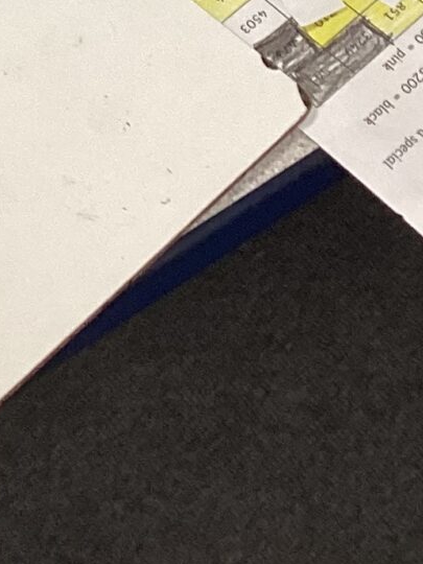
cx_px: -179
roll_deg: +9.8
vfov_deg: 11.9
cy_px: -602
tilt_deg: -41.5
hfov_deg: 9.8
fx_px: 2395
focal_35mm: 147
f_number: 2.4
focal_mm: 3.3
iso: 125
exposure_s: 1/60
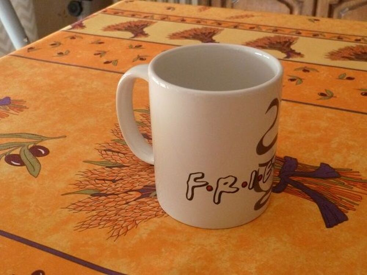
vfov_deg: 36.8
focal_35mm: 39
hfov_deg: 47.9
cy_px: 138
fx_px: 413
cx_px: 184
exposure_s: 1/60
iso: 800
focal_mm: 7
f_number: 3.2
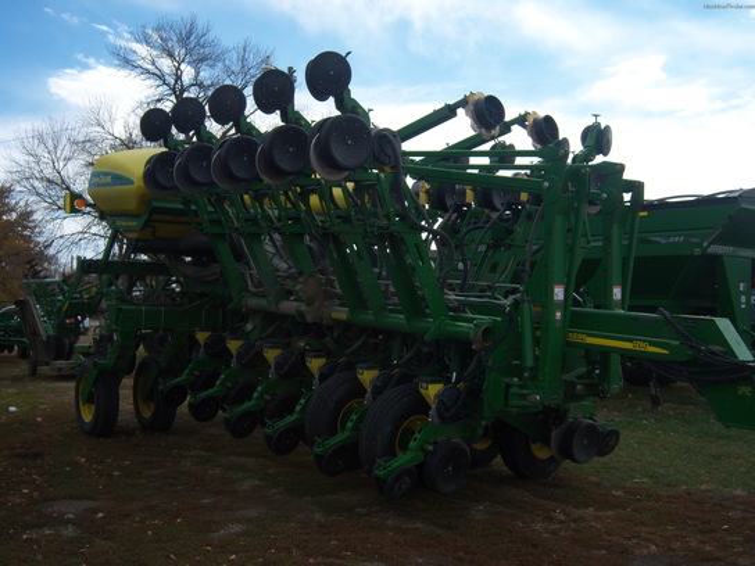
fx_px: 785
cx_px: 378
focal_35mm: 36
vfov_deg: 39.7
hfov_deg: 51.4
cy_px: 283
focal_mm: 7.5
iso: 80
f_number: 4.8
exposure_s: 1/400
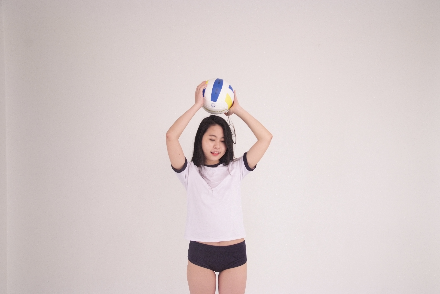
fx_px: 477
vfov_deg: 34.3
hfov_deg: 49.5
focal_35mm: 39
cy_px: 147
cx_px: 220
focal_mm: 26
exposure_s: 1/125
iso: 640
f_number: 5.6
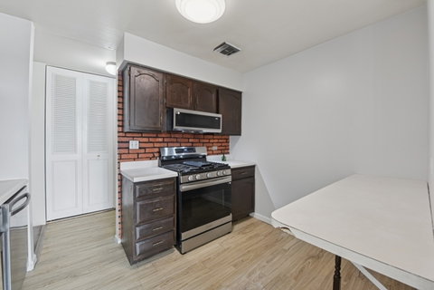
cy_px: 145
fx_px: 169
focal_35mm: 14
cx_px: 217
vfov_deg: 81.2
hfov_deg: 104.3
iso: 400
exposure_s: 1/8
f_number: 8
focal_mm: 14
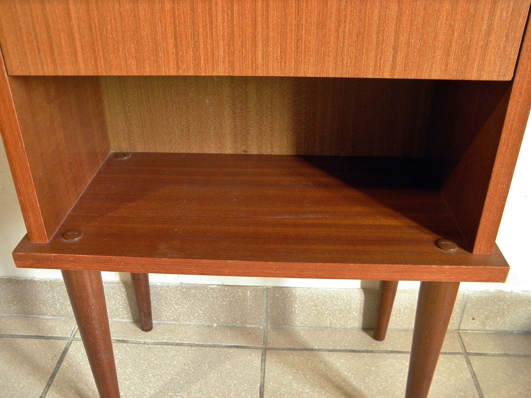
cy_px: 199
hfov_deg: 55.4
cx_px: 266
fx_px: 506
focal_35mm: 33
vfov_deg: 42.9
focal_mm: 5.9
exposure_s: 1/13
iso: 200
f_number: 3.6
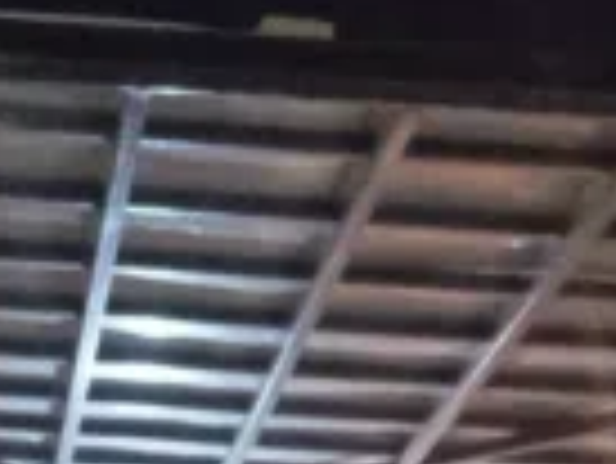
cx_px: 45
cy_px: 1068
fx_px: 2333
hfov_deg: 14.9
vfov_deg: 10.1
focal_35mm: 131
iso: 1914
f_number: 1.8
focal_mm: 4.27
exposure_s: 1/10
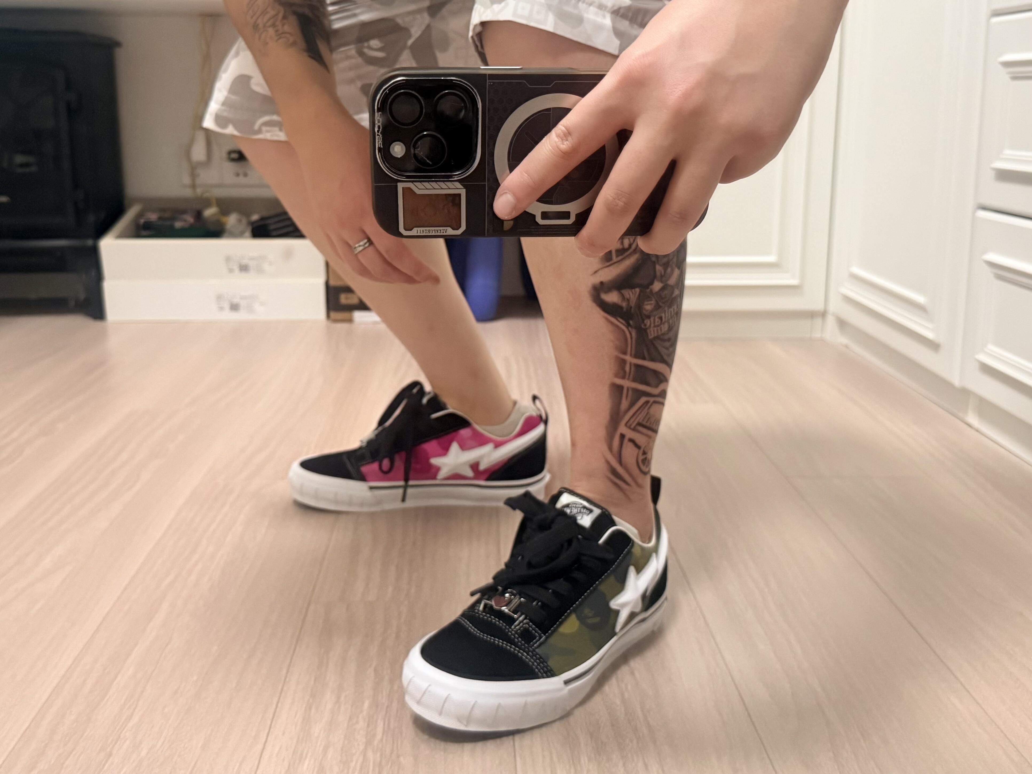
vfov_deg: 56.8
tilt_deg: -10.5
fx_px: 715
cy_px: 387
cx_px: 516
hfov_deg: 71.6
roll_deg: +0.7
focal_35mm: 24
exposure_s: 1/50
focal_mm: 6.76
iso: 500
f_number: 1.78
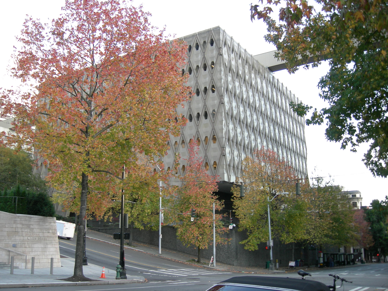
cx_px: 194
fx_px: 404
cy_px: 146
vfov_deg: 39.7
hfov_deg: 51.4
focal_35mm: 36
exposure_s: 1/22.3
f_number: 2.7
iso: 64
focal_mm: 7.5
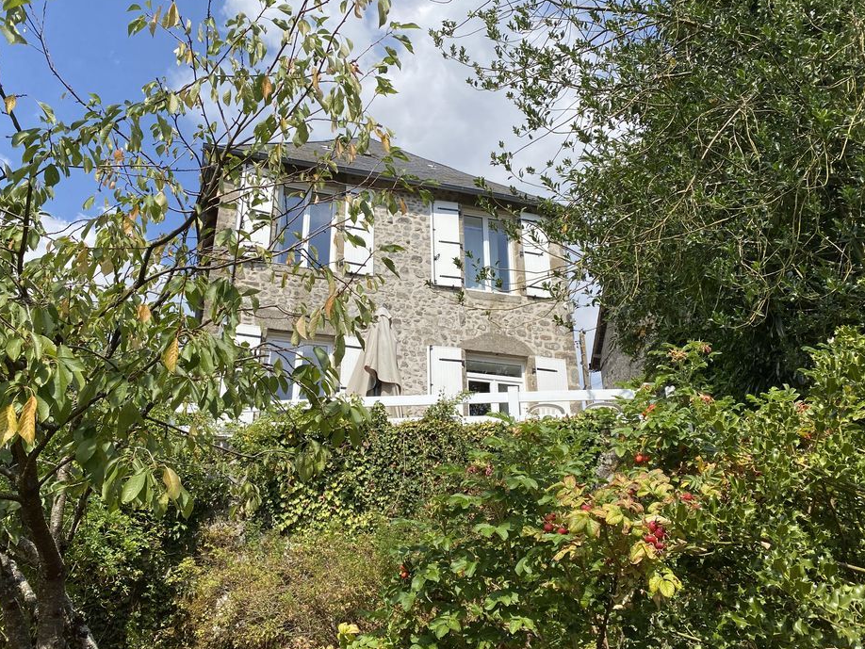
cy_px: 325
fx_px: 725
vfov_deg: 48.2
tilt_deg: +24.9
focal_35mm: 29
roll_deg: +0.3
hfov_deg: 61.6
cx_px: 419
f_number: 1.8
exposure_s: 1/2967
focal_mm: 4.25
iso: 32
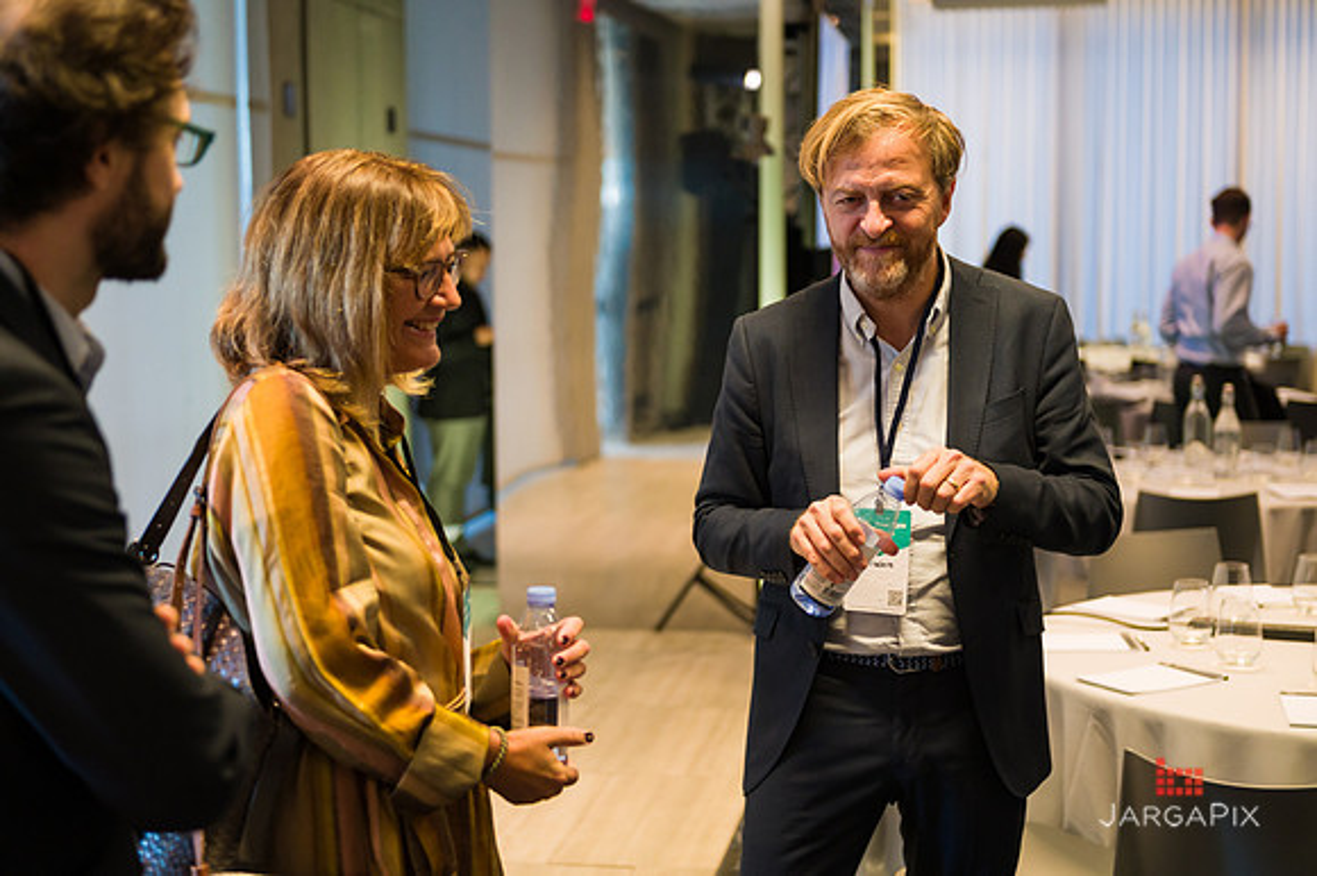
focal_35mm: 56
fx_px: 2035
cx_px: 659
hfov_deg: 35.9
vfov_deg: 24.3
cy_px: 438
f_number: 3.2
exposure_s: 1/200
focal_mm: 55
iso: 1600
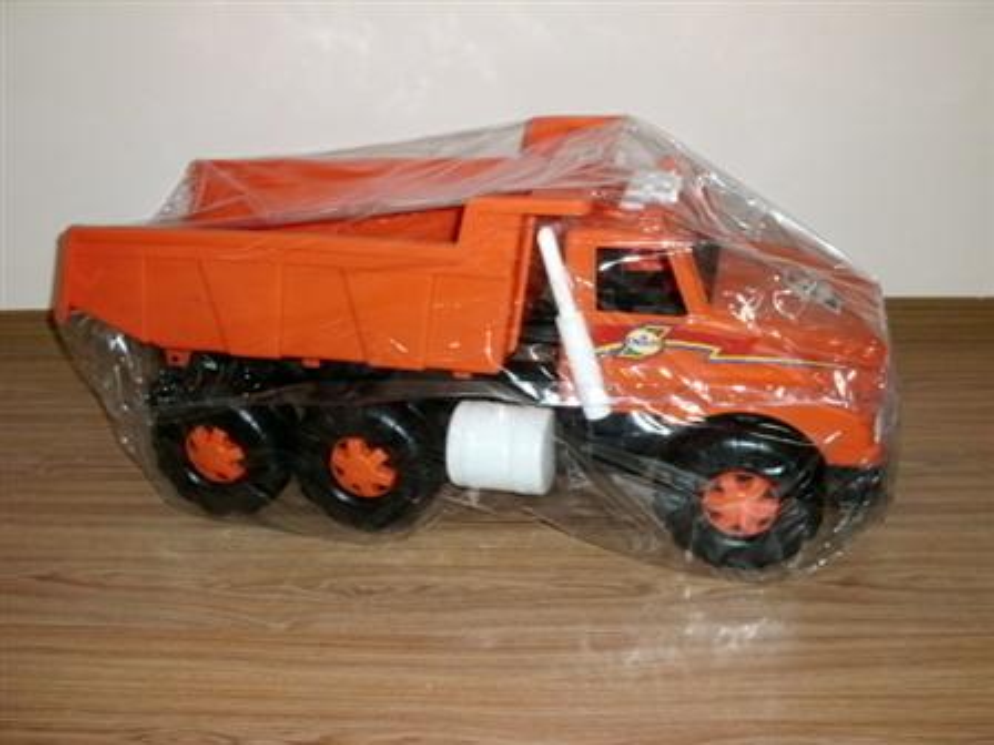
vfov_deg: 39.7
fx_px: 1034
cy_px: 372
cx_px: 497
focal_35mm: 36
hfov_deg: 51.4
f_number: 2.9
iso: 100
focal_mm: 6.3
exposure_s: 1/60
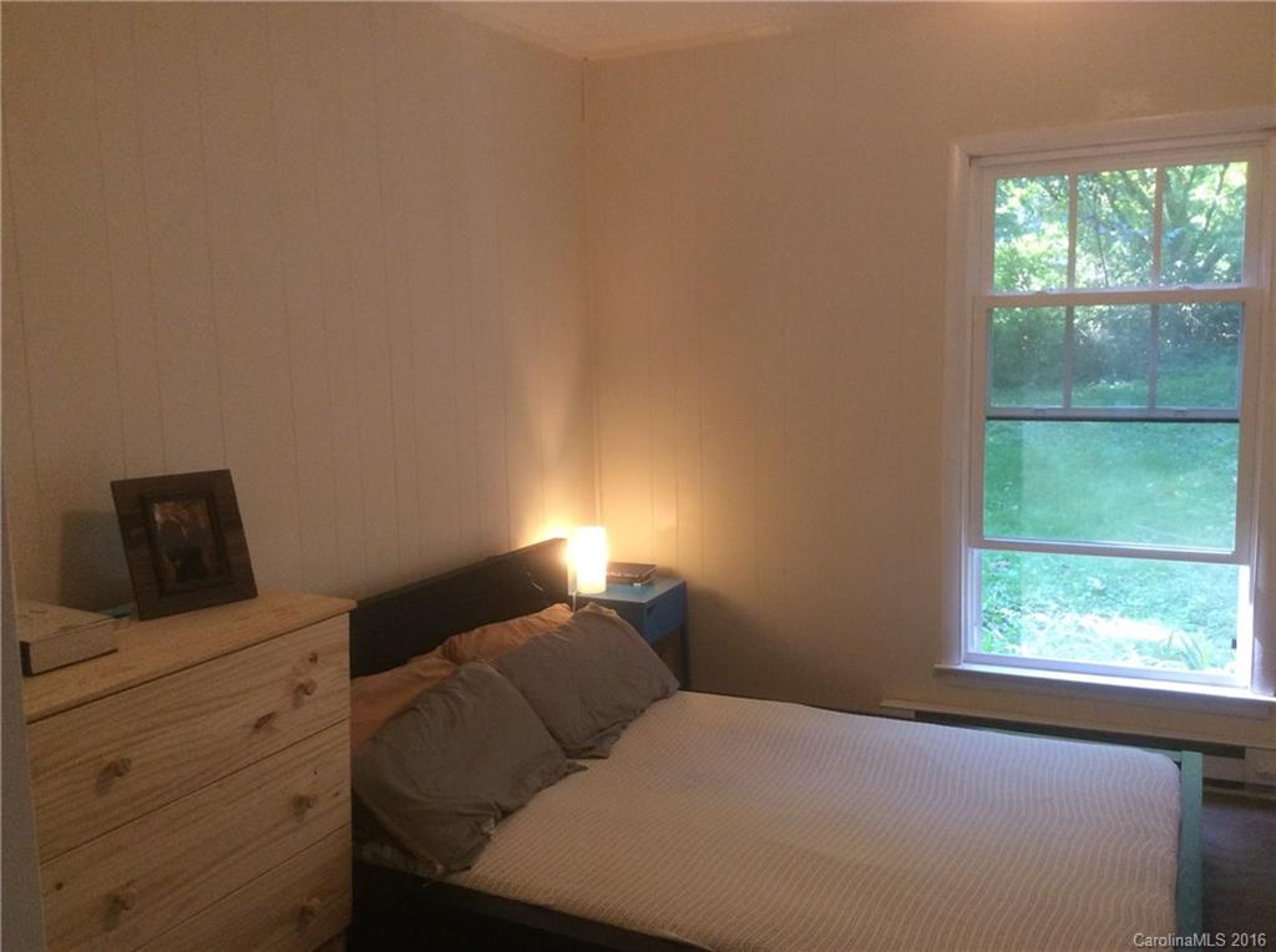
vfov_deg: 44.0
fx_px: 1177
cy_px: 476
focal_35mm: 32
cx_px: 638
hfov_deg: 56.9
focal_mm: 3.3
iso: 125
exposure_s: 1/24
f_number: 2.4
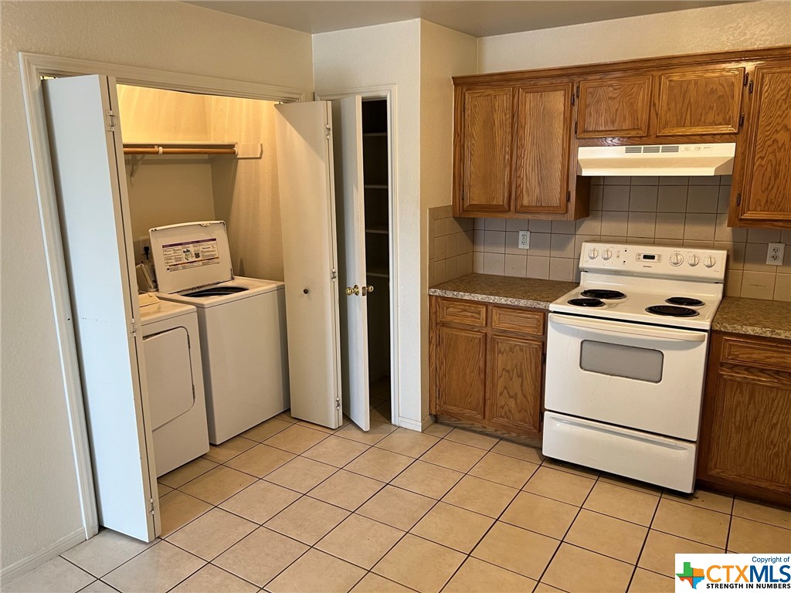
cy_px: 296
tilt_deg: -11.3
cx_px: 396
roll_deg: +0.6
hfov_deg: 67.3
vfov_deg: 53.1
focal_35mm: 26
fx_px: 594
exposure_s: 1/60
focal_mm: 5.7
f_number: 1.5
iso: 125
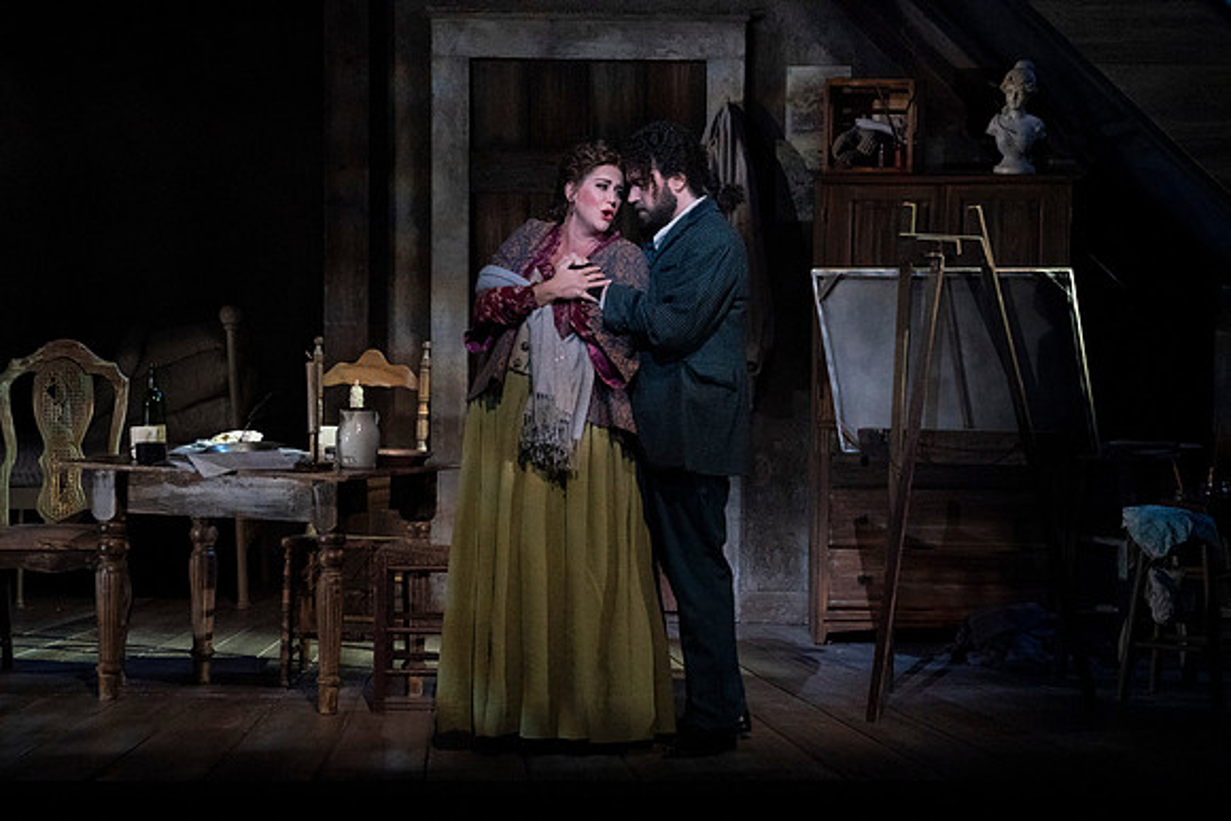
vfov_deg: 6.9
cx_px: 616
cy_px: 410
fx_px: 6840
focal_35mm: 200
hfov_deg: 10.3
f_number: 11
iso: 16000
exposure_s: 1/320
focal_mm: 200
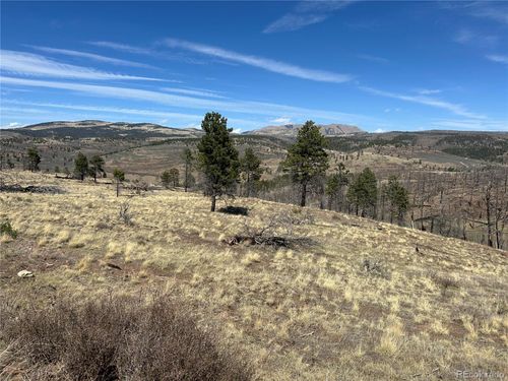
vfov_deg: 53.1
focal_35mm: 26
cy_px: 190
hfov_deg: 67.3
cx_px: 254
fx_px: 382
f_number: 1.5
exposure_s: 1/5882
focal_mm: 5.7
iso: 50
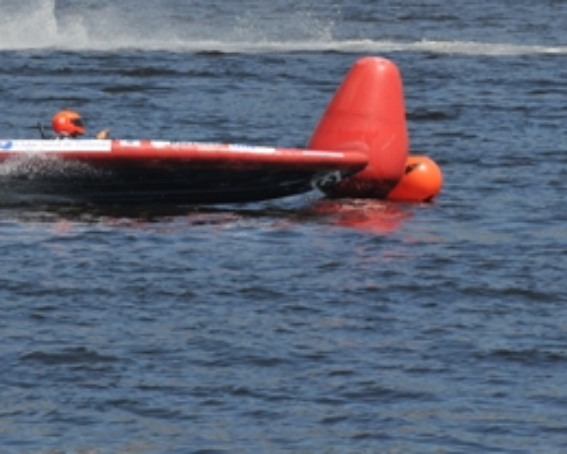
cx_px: 207
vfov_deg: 3.2
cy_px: 156
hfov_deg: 4.0
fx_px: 8172
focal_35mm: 487
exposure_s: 1/1600
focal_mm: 200
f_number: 6.3
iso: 400
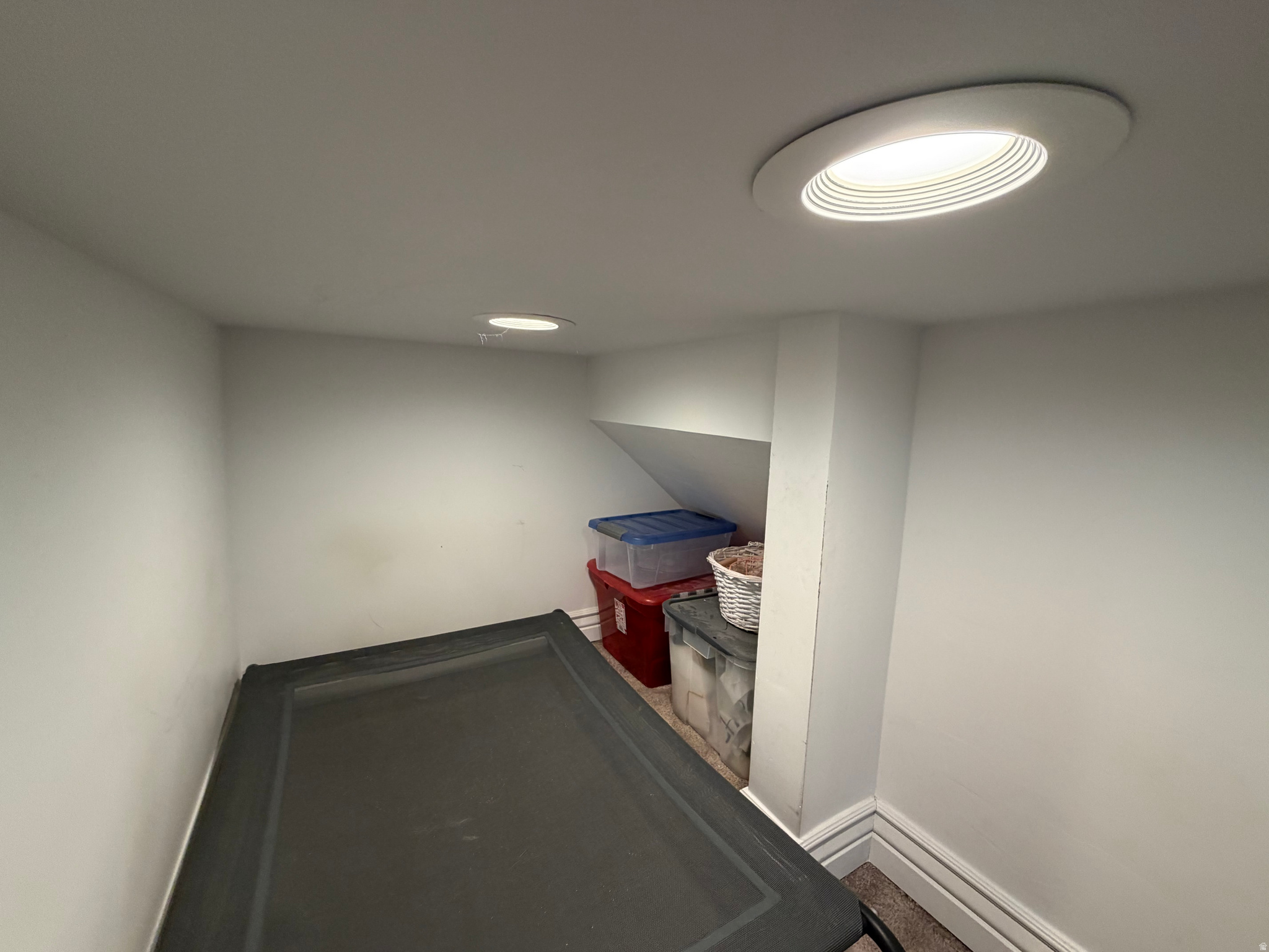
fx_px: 513
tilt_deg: -7.7
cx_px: 634
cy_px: 476
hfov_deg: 102.1
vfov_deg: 85.7
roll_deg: -1.6
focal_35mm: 14
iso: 160
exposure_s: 1/120
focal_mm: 2.22
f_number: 2.2
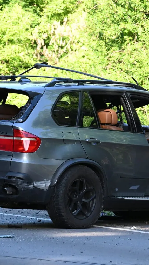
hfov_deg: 3.5
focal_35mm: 343
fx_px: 2409
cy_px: 133
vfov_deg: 6.3
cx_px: 87
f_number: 5.3
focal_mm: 145
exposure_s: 1/250
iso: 450
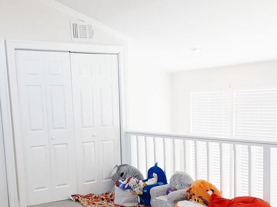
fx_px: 416
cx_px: 125
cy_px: 176
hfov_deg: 36.8
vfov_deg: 27.3
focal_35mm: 52
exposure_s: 1/120
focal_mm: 2.91
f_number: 1.9
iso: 50
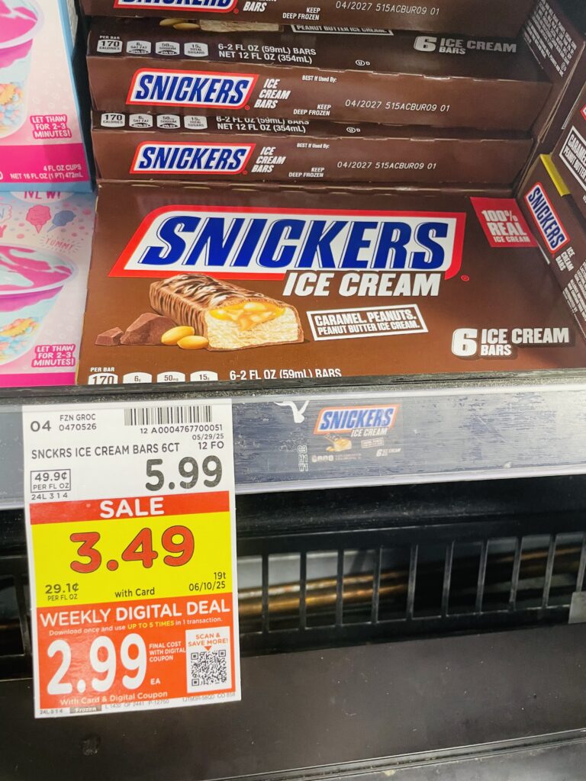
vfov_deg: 67.3
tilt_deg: -51.8
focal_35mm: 26
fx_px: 587
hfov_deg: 53.1
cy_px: 390
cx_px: 293
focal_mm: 4.2
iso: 100
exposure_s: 1/60
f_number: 1.6
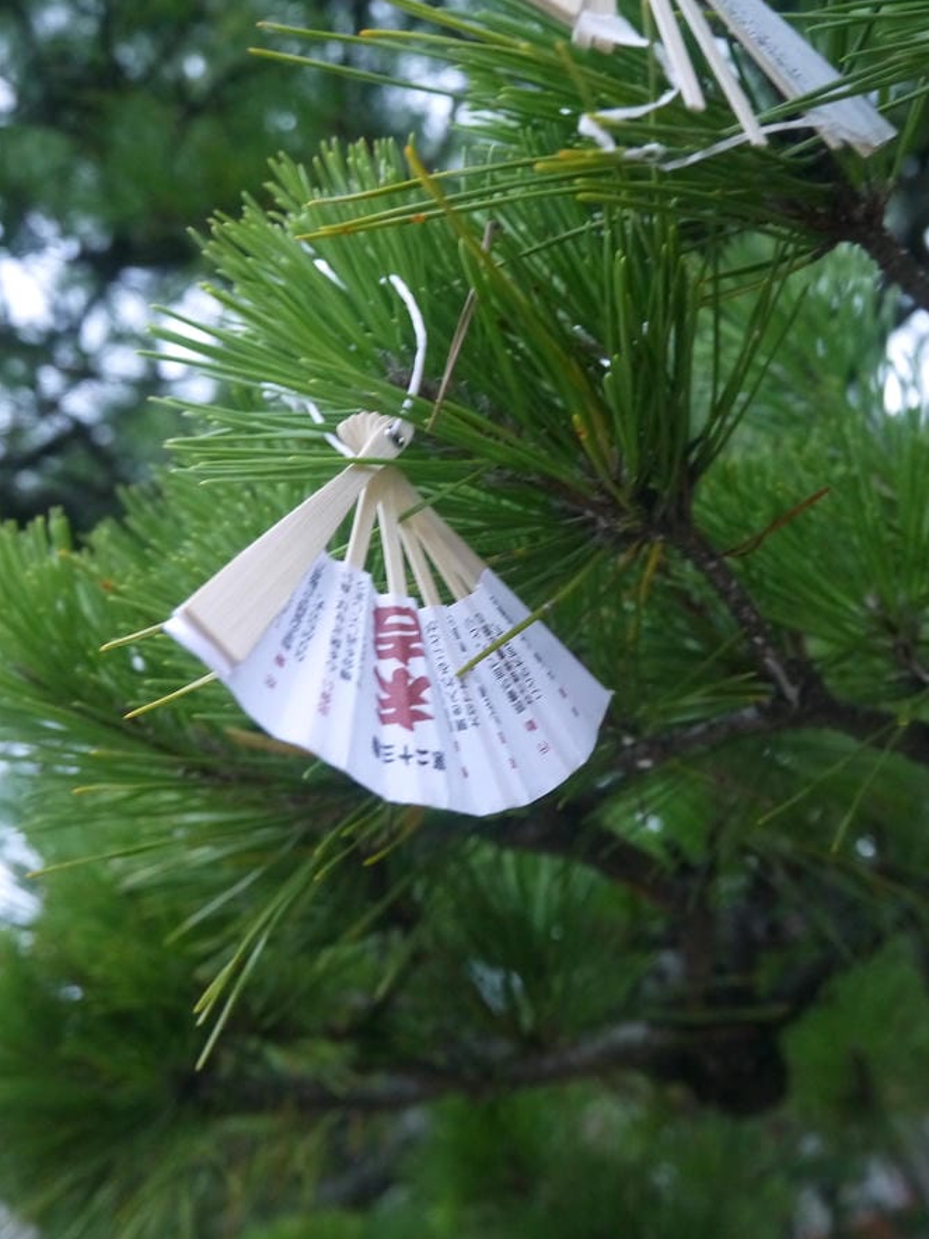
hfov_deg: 37.6
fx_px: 1360
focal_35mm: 38
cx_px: 548
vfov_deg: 49.0
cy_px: 620
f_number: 3.5
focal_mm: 14
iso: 1250
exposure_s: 1/60
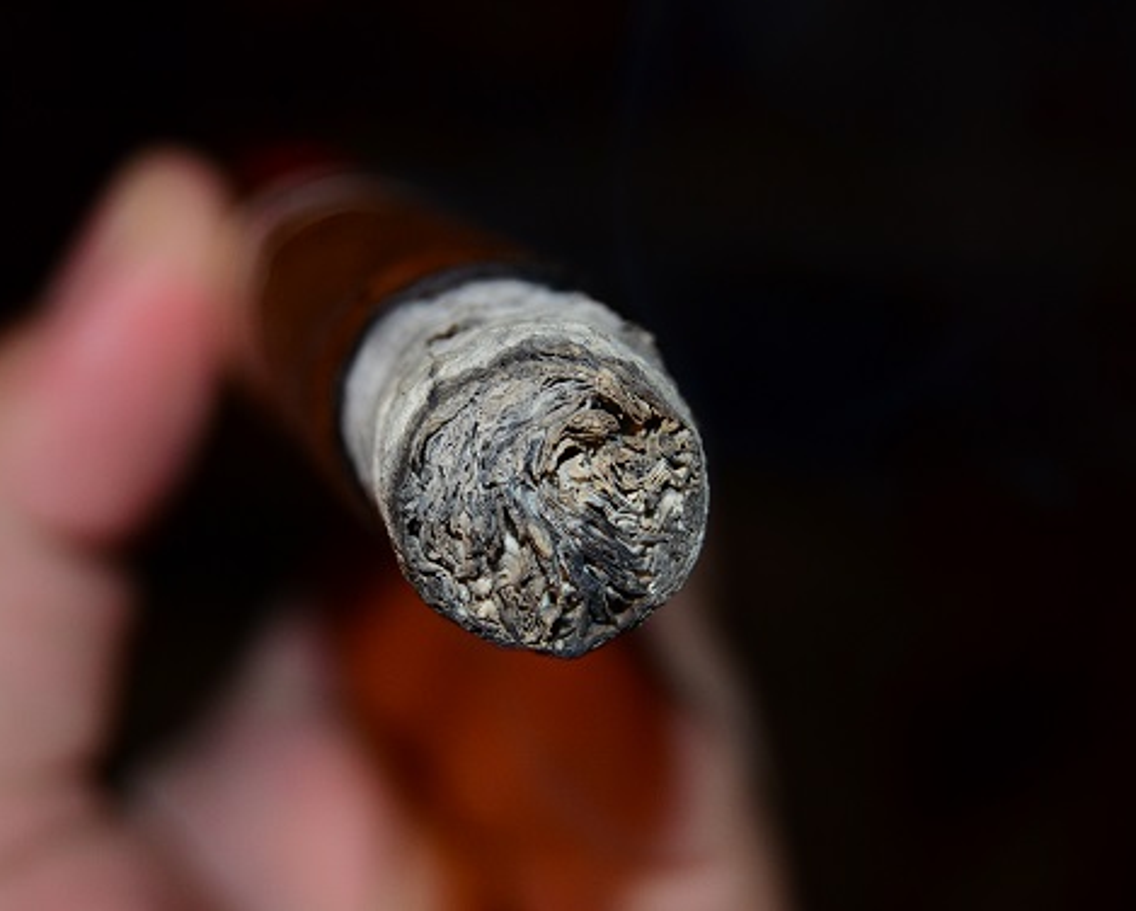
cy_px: 453
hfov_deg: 20.2
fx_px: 3182
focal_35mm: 95
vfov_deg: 16.3
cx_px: 534
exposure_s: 1/60
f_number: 5.6
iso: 800
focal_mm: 55
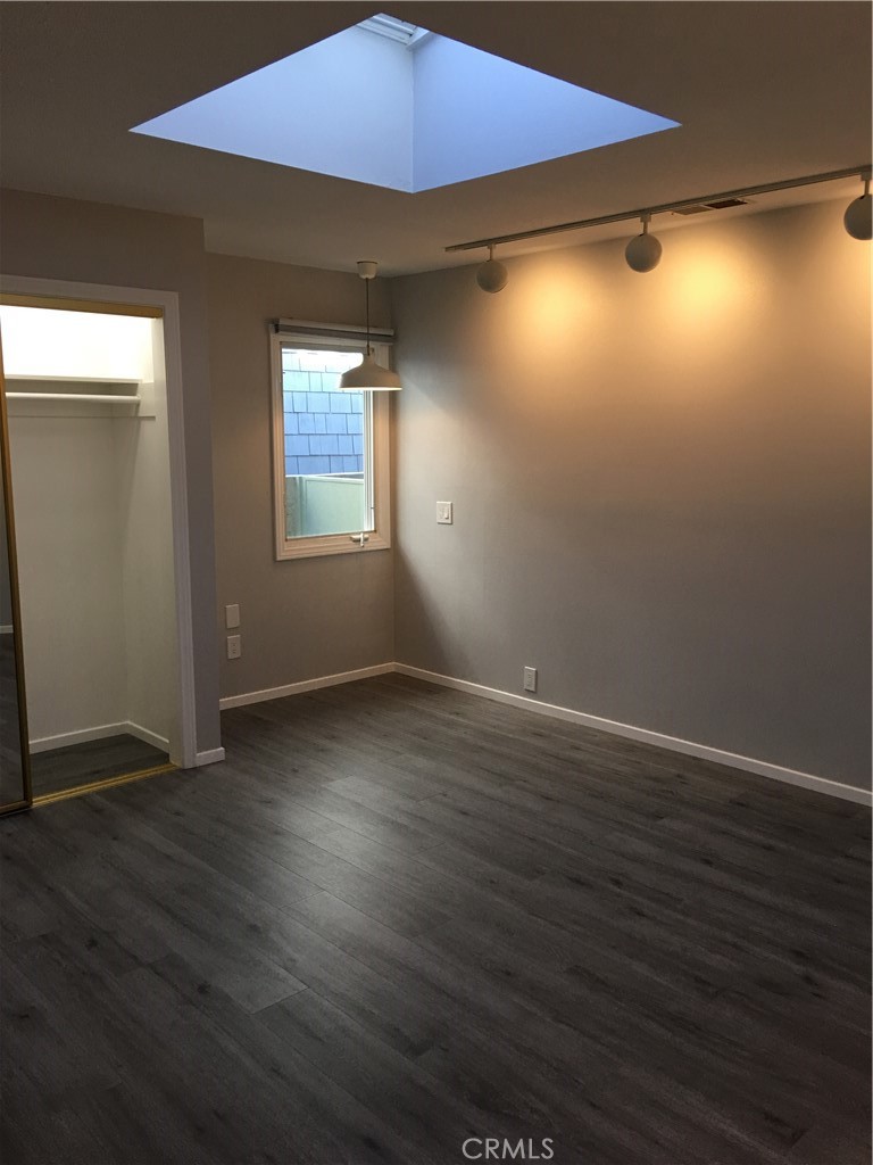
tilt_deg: -7.2
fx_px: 975
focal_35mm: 29
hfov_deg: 48.2
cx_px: 436
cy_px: 582
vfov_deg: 61.7
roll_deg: -0.1
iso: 32
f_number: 2.2
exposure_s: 1/30
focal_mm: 4.15
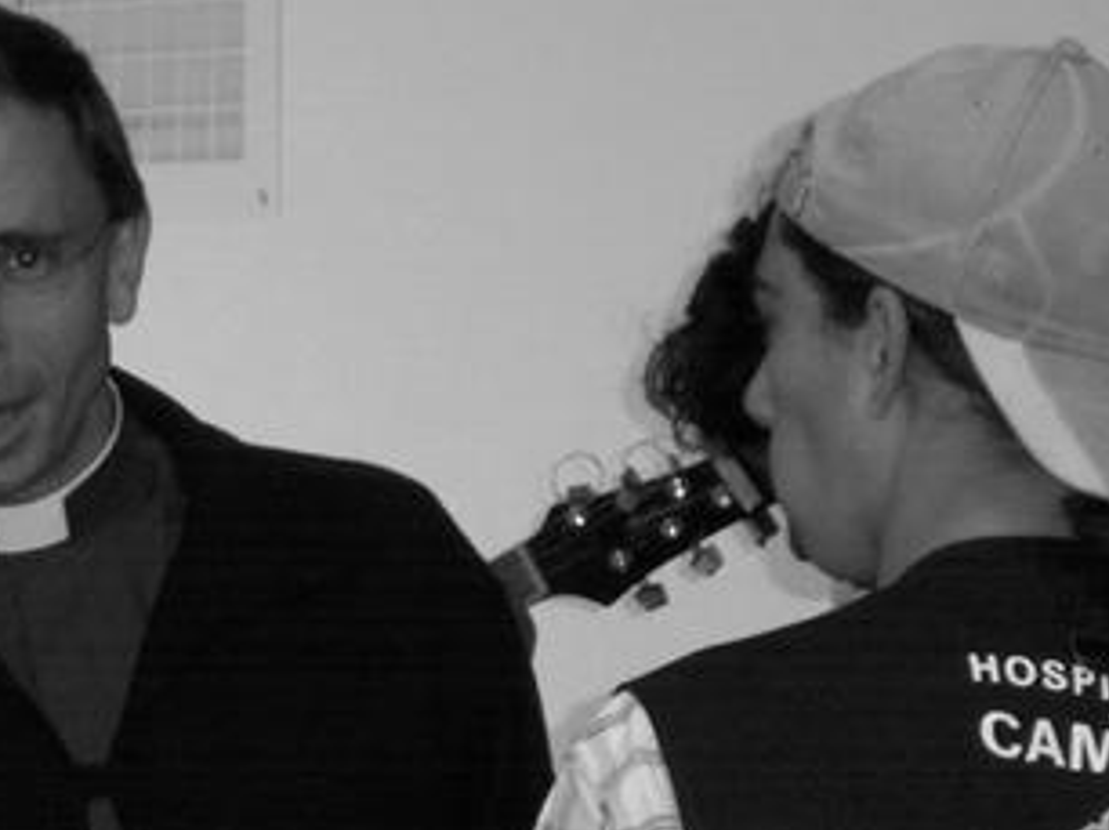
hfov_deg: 7.8
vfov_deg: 5.8
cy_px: 444
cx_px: 0
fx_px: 8131
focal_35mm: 254
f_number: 5.3
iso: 400
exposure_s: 1/60
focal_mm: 23.7
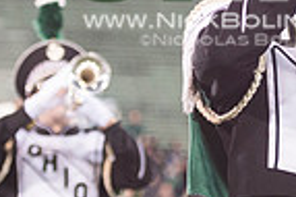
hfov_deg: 6.0
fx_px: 2833
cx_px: 226
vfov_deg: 4.0
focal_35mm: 345
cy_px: -54
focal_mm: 85
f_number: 2.8
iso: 2500
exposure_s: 1/400
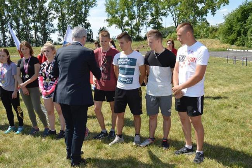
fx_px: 241
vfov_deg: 38.3
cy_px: 84
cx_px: 126
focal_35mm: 34
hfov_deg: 55.2
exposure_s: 1/200
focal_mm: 23
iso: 100
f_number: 7.1
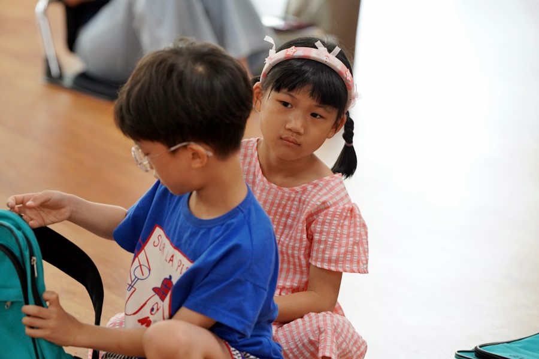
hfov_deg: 12.9
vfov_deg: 8.6
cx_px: 270
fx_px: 2380
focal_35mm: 159
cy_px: 180
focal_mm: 159
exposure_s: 1/160
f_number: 4
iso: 1600
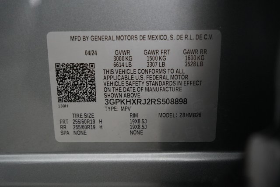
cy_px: 94
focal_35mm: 28
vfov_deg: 46.4
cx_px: 140
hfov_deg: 65.5
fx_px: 218
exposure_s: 1/160
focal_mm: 28
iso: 6400
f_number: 2.8
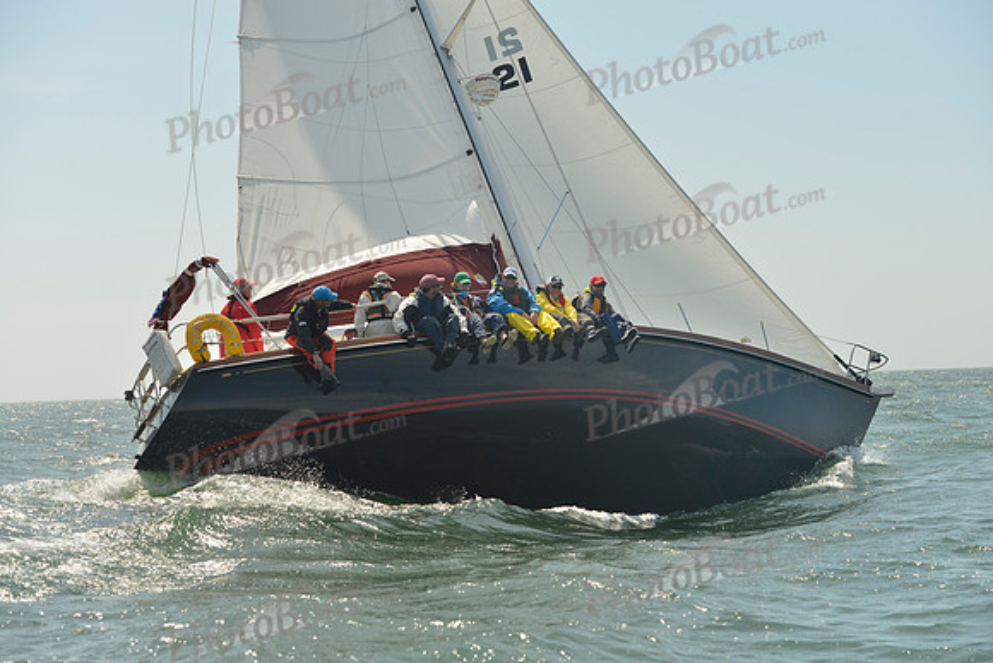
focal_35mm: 70
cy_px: 332
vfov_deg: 19.5
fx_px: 1931
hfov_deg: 28.8
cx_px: 496
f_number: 5.6
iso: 200
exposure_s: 1/1250
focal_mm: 70
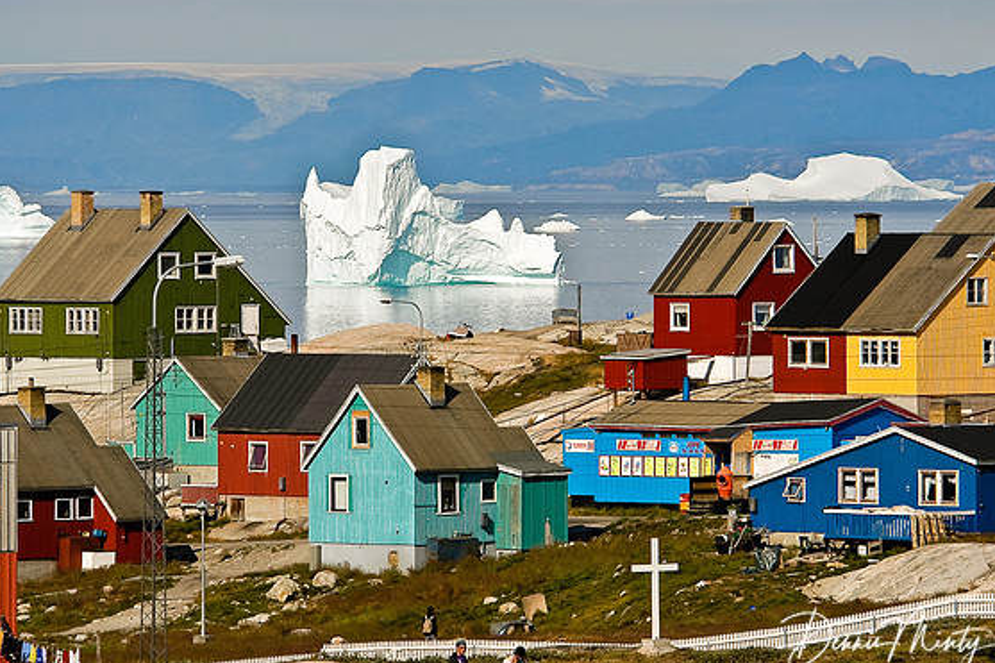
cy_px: 336
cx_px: 486
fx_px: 9919
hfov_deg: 5.7
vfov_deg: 3.8
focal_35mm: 359
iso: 200
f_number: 5.6
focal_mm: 230
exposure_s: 1/2500
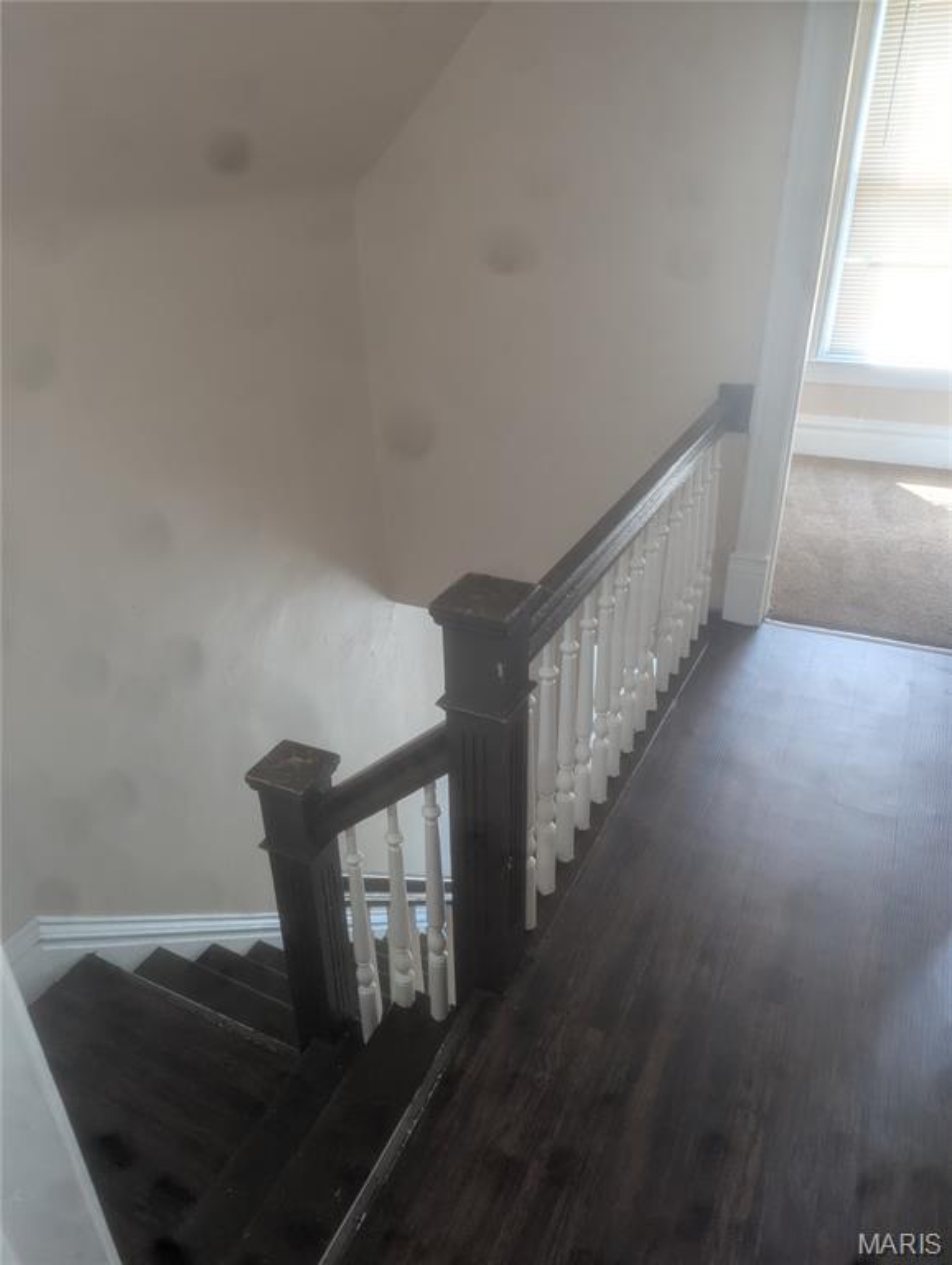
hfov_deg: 56.9
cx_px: 476
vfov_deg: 71.5
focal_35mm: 24
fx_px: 878
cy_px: 632
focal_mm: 6.81
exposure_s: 1/56.9
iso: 62
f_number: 1.85
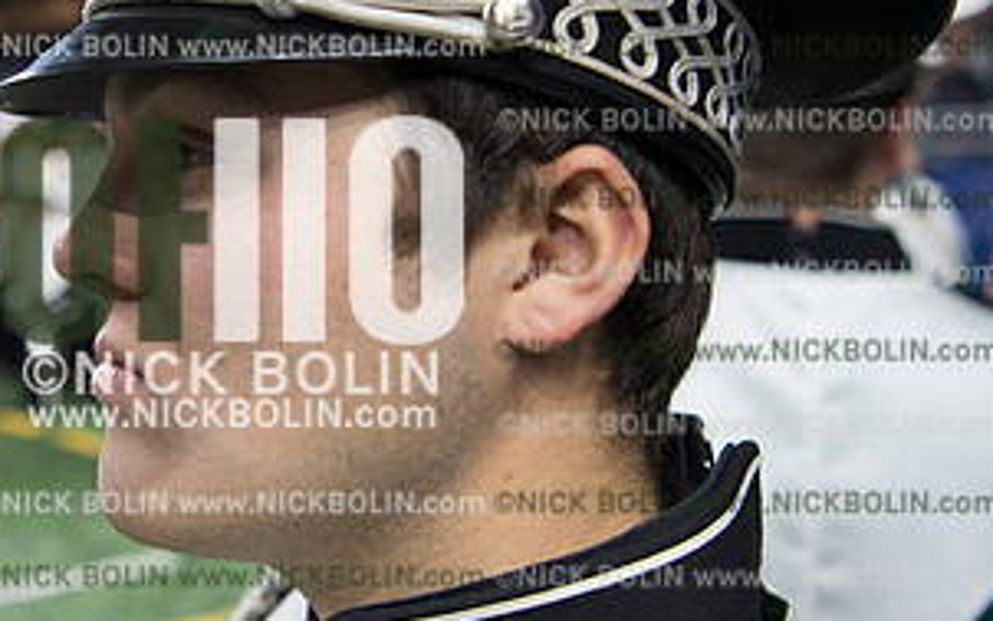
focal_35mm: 47
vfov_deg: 27.4
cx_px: 230
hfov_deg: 41.2
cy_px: 274
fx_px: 1272
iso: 1250
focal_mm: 24
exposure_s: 1/800
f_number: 2.8
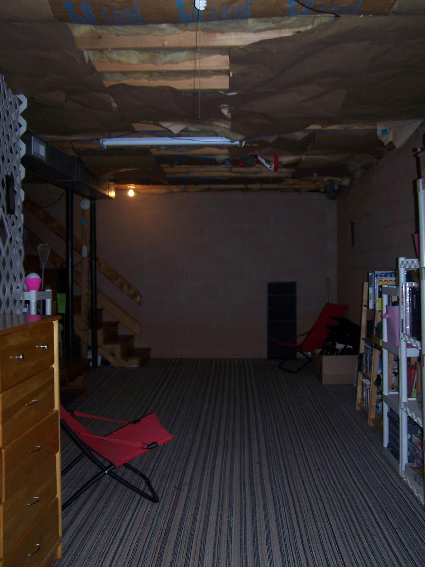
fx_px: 622
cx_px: 212
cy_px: 284
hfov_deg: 37.7
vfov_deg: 49.0
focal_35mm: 38
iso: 80
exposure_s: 1/60
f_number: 2.8
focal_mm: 6.3
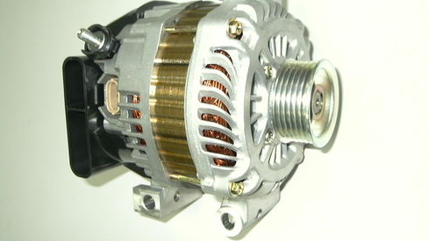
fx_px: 444
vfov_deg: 30.4
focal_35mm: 39
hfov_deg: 51.6
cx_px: 218
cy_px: 101
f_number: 2.8
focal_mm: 5.4
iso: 200
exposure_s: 1/64.1
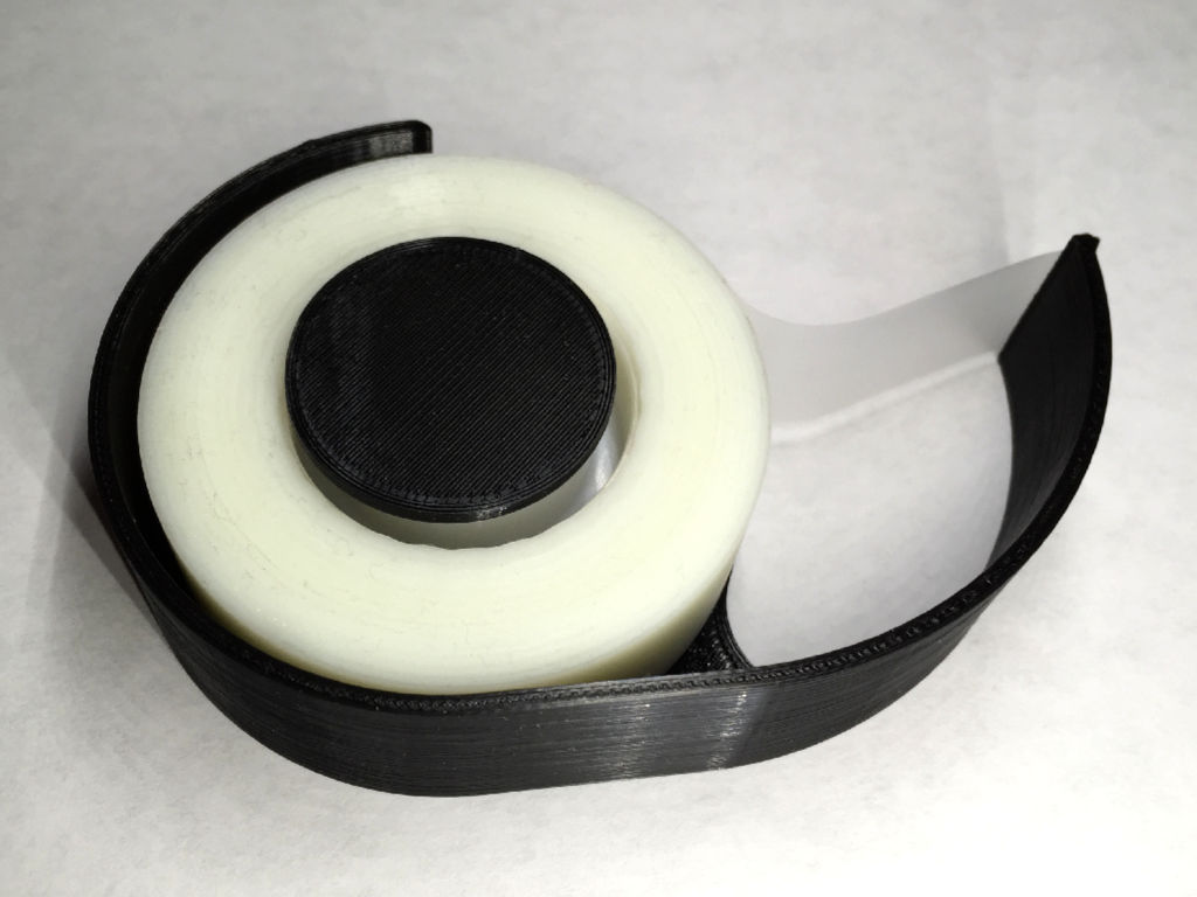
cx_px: 598
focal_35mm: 29
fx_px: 1003
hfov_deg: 61.7
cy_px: 448
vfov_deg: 48.2
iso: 40
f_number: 2.2
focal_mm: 4
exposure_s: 1/60
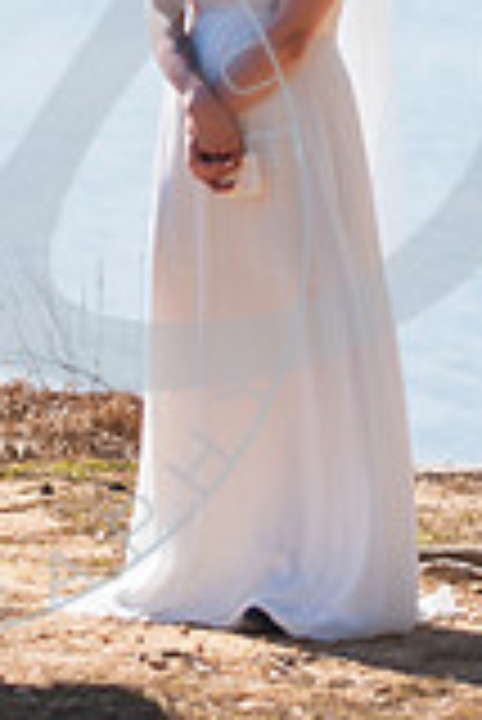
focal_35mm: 309
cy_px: -117
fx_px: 6192
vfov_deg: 6.6
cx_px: 95
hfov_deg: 4.5
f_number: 2.8
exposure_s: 1/1000
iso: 100
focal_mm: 110
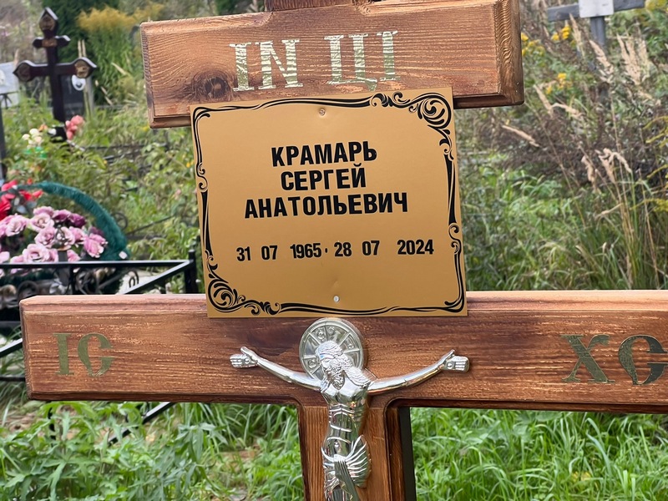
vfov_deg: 19.1
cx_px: 334
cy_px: 250
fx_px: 1486
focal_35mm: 77
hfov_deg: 25.3
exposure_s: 1/99
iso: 40
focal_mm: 9
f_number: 2.8
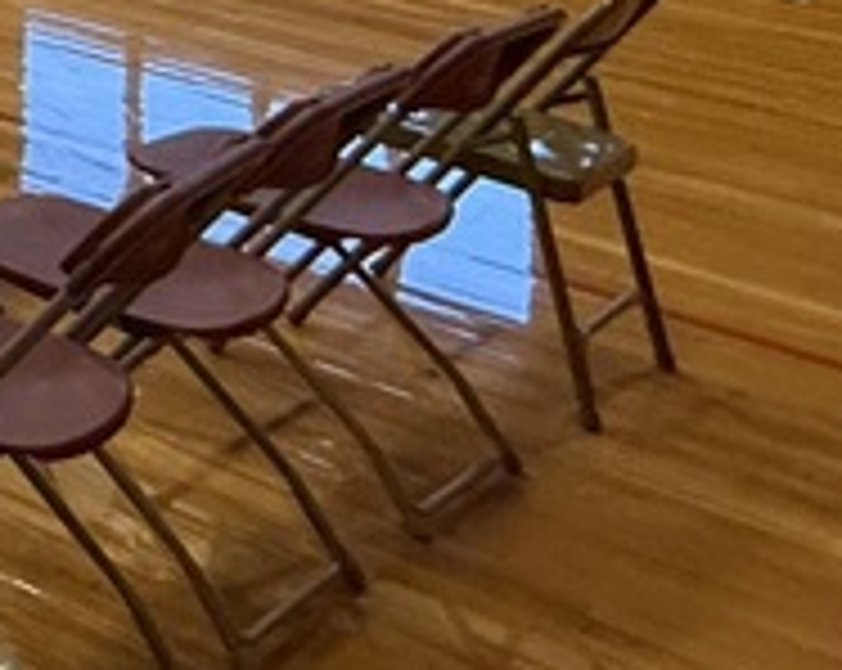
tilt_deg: +0.9
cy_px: -571
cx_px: -1108
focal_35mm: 75
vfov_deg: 16.6
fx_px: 1866
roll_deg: -2.1
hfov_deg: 15.6
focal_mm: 2.22
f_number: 2.2
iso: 500
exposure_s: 1/120
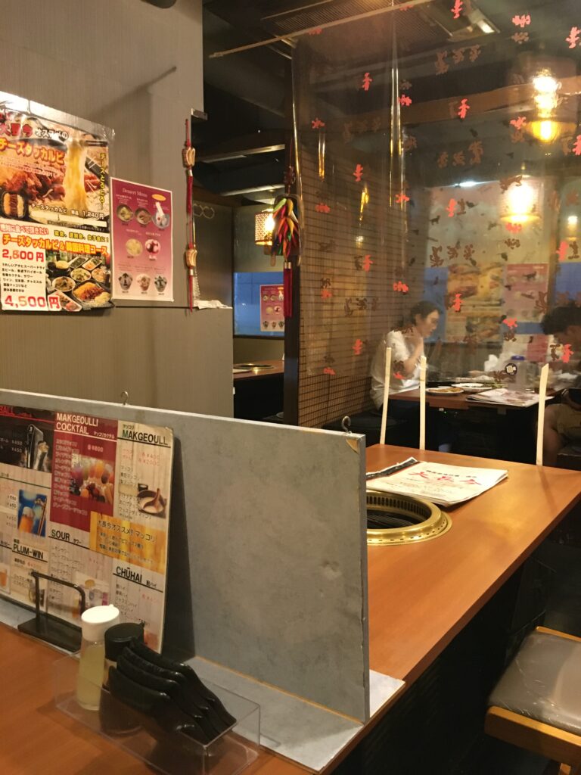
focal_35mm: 29
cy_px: 388
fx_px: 649
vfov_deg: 61.7
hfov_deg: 48.2
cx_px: 290
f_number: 2.2
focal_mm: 4.15
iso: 250
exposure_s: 1/15
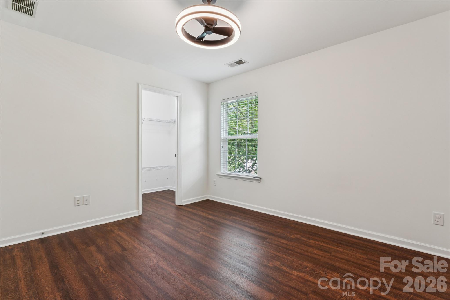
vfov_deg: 71.7
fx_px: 207
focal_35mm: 17
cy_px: 150
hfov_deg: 94.6
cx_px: 225
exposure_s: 1/1.25
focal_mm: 16.6
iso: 100
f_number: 13
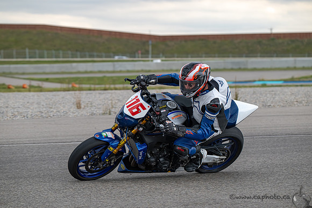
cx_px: 156
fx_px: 1560
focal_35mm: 180
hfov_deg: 11.4
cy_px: 104
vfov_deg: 7.6
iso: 1000
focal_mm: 180
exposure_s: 1/1250
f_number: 6.3
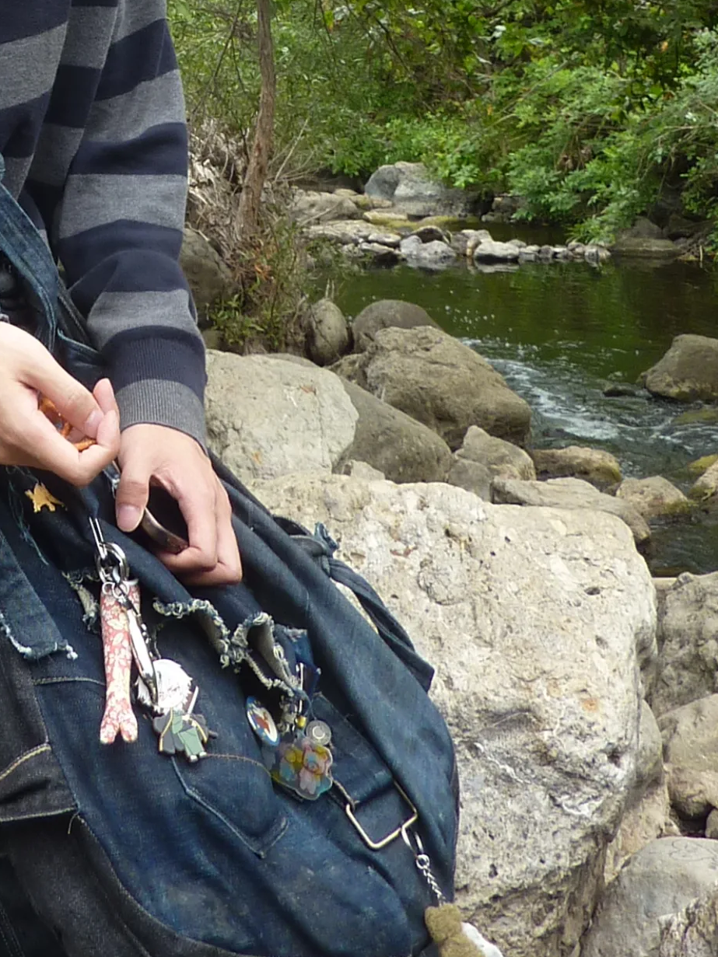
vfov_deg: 27.8
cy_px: -40
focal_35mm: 65
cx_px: 21
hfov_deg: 21.9
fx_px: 1798
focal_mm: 4.1
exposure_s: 1/125
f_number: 3.5
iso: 80
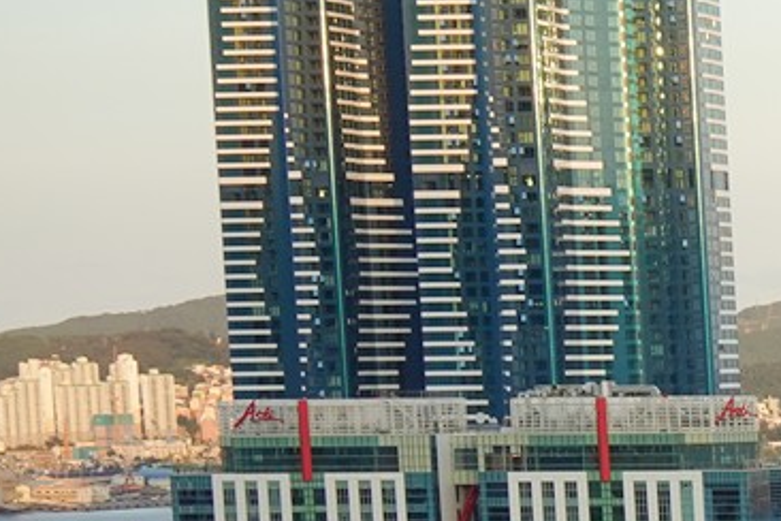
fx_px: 4143
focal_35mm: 191
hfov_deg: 9.3
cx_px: 2070
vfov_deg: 7.0
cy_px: 1025
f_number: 10
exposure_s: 1/100
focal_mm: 35
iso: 400
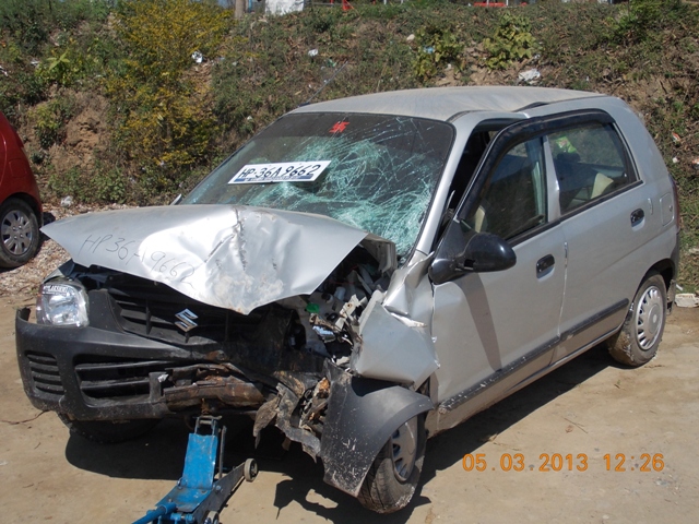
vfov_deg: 33.6
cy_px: 262
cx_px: 350
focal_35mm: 43
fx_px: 868
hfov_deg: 43.9
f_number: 6.5
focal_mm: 6.1
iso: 80
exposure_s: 1/400
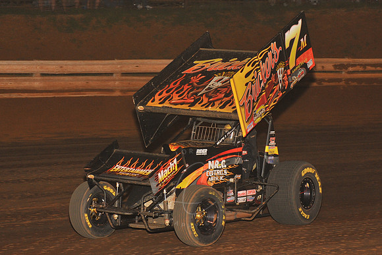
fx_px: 976
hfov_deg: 22.1
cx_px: 191
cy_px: 128
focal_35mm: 92
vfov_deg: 14.9
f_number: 7.1
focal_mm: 92
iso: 1250
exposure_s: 1/320
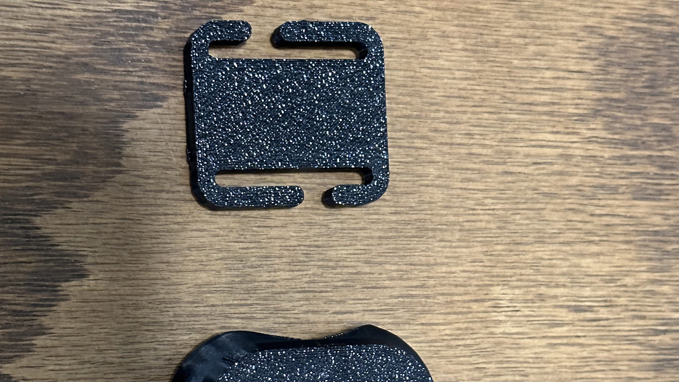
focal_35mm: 80
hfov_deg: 26.5
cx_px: 316
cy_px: 328
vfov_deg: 15.0
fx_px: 1440
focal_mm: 6.86
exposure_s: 1/30
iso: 640
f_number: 1.78
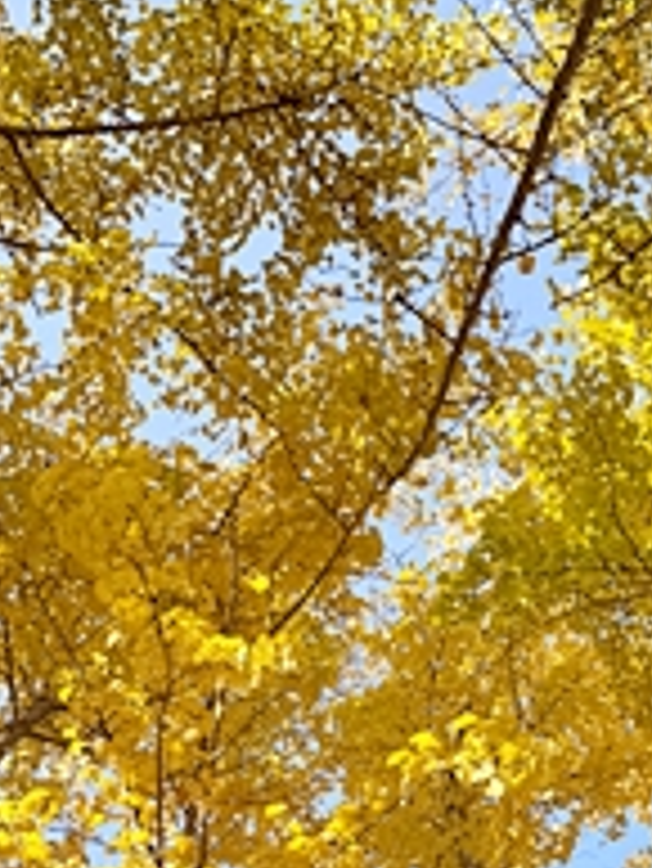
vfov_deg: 23.1
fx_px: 2082
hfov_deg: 17.8
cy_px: 731
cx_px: 391
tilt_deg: +82.4
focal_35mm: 83
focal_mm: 6.76
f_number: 1.78
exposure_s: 1/1524
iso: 80
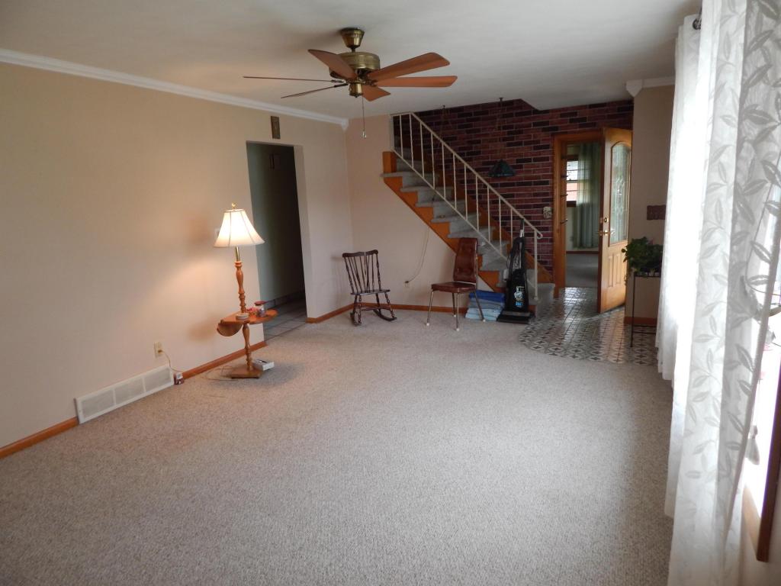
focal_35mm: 23
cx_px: 390
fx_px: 519
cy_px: 293
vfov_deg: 58.9
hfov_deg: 73.9
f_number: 3
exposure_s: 1/30
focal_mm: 4
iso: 180
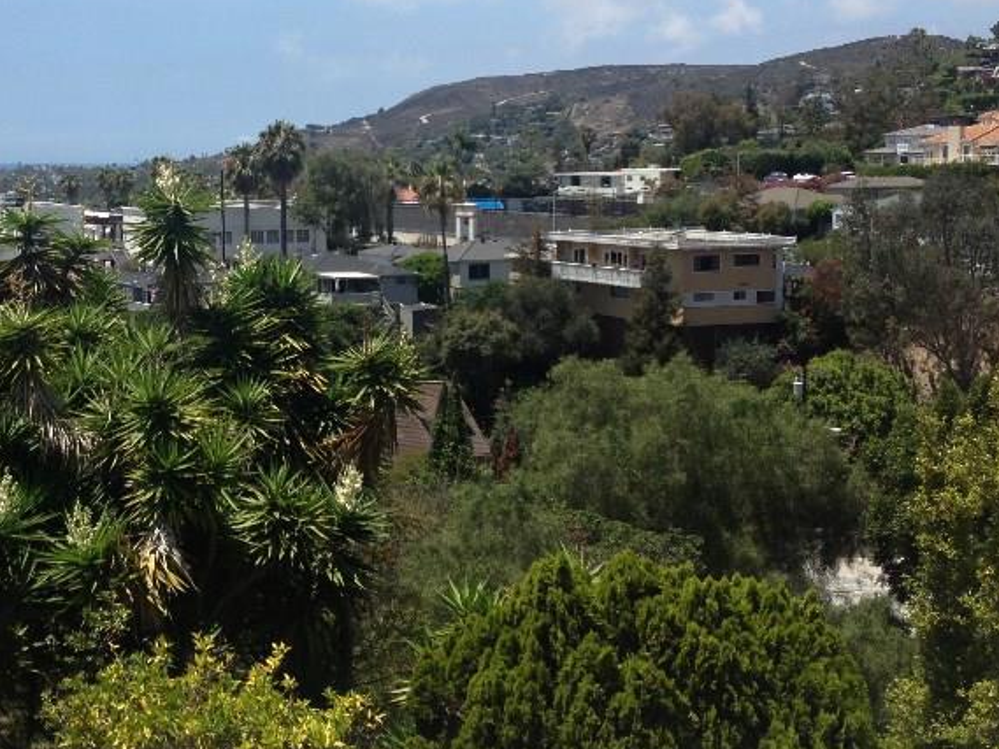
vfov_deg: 23.1
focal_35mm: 63
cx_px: 363
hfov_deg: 30.6
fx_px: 1819
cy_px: 203
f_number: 2.4
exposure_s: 1/1623
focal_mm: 4.28
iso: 50
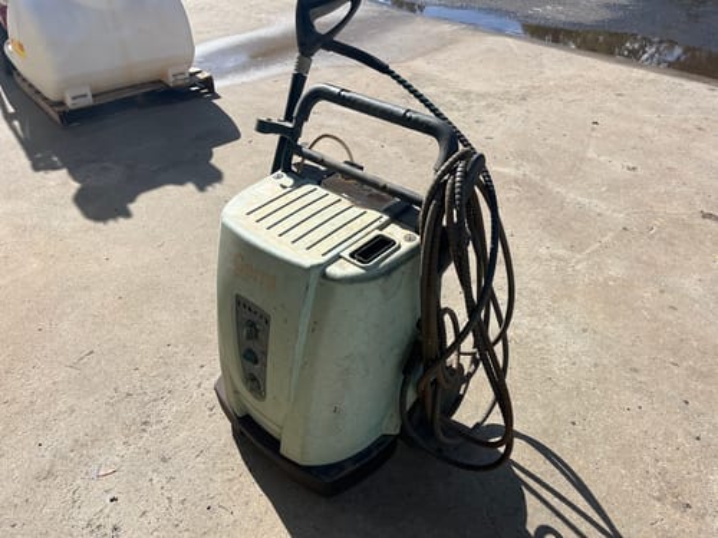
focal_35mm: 26
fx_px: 539
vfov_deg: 53.1
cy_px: 269
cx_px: 359
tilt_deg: -36.5
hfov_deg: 67.3
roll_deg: +0.8
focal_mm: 5.1
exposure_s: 1/3049
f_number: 1.6
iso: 50
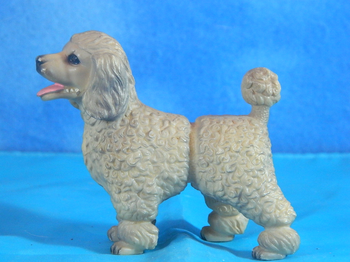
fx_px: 1041
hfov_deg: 19.1
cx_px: 175
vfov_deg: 14.4
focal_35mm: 103
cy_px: 131
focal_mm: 18.6
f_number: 4.5
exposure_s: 1/15
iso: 400
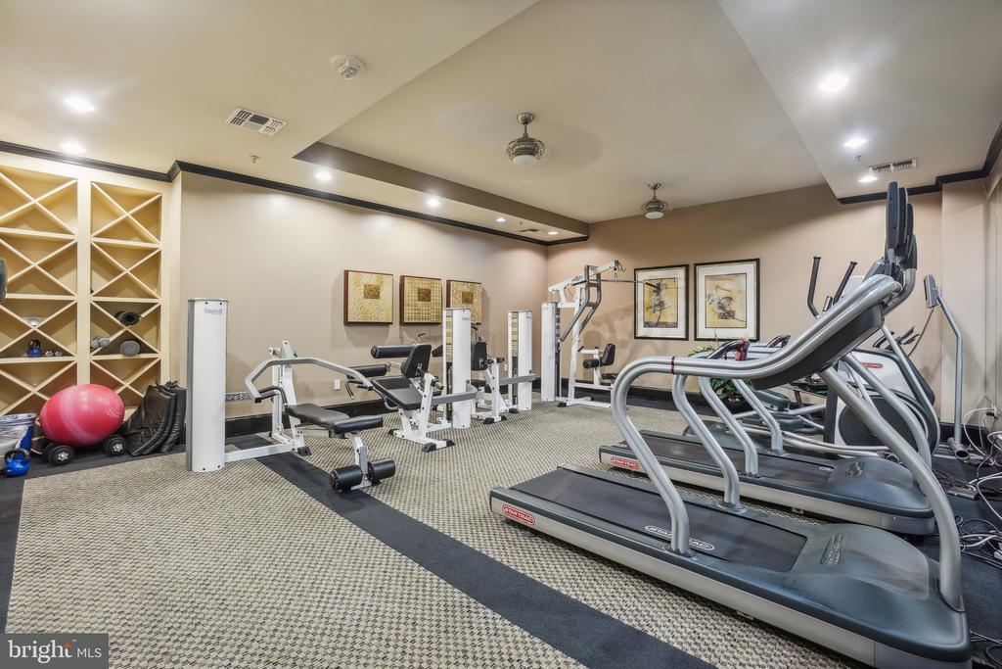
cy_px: 334
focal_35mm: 15
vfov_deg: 77.3
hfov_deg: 100.4
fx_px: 418
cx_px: 501
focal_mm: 10
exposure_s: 1.6
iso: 100
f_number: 7.1
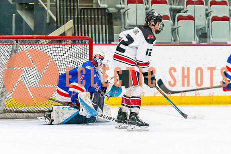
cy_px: 93
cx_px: 96
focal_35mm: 315
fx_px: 2022
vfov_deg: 4.4
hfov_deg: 6.5
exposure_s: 1/1250
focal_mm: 200
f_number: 2.8
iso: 3200
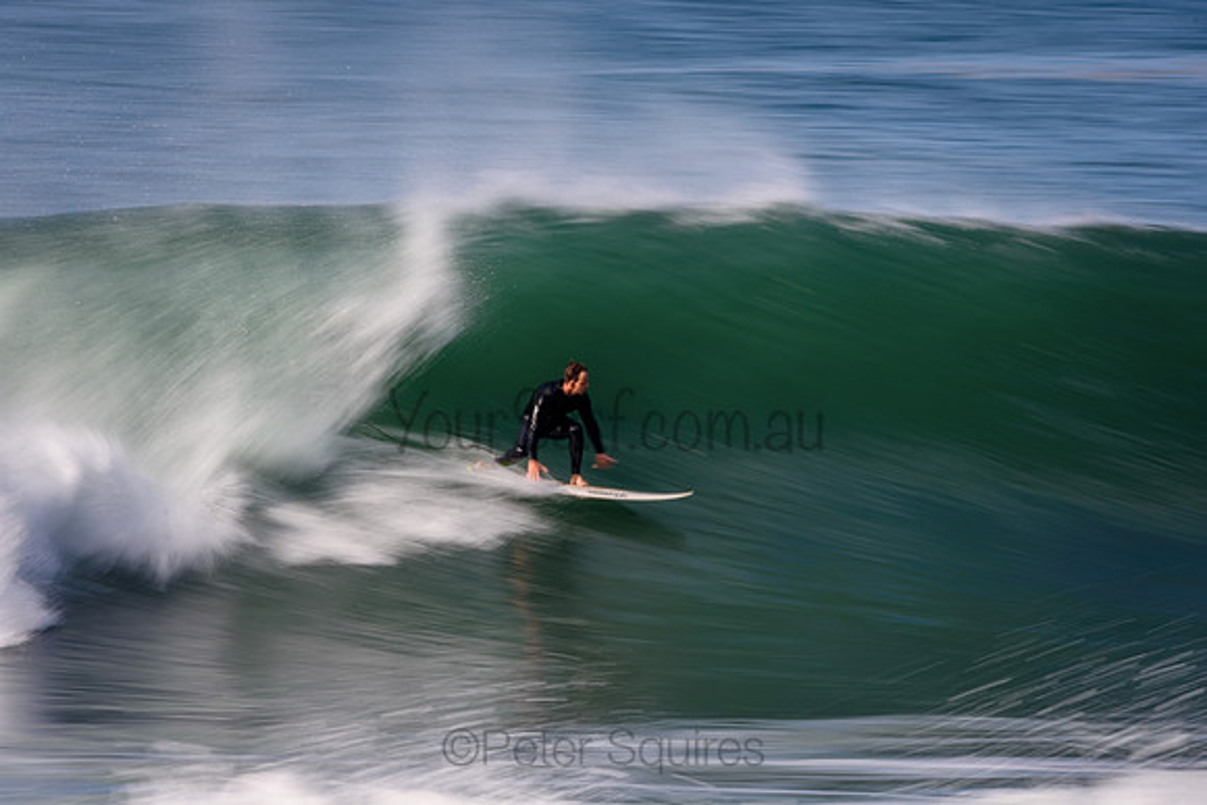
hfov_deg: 3.1
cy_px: 402
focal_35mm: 660
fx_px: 22132
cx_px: 604
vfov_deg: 2.1
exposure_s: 1/20
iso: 100
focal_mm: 440
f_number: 18
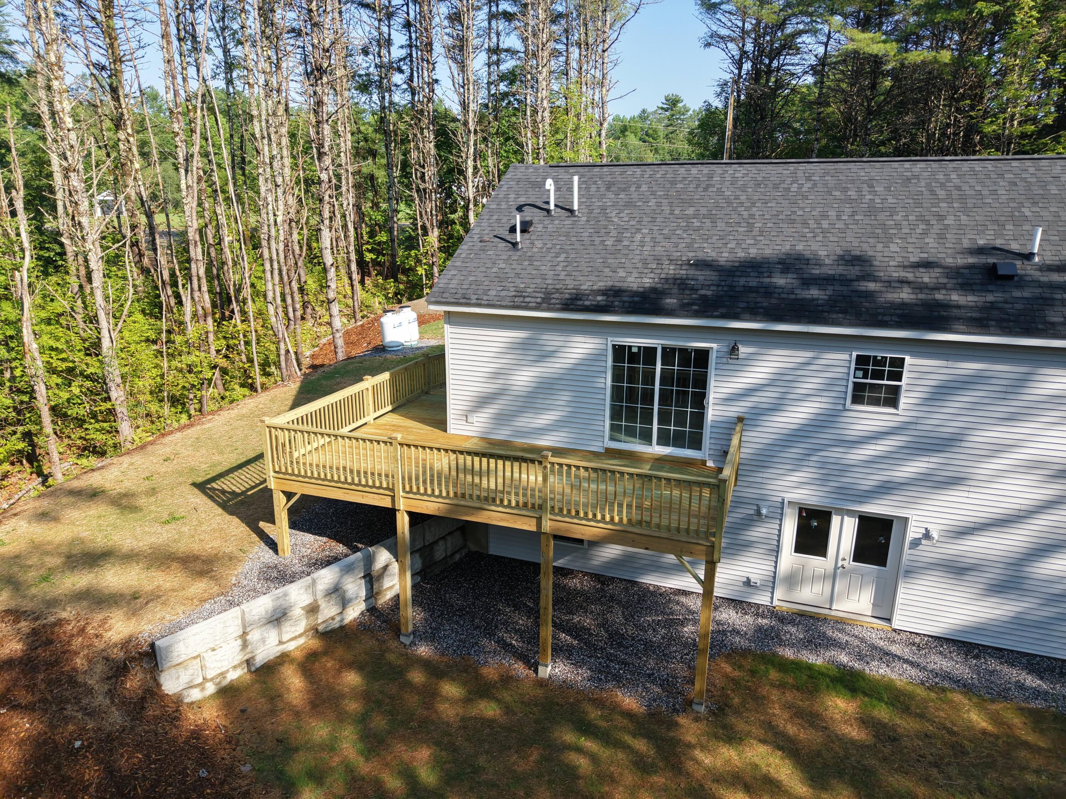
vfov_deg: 56.8
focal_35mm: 24
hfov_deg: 71.6
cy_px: 400
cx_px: 533
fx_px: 739
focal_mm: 8.67
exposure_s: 1/1000
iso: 100
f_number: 1.8
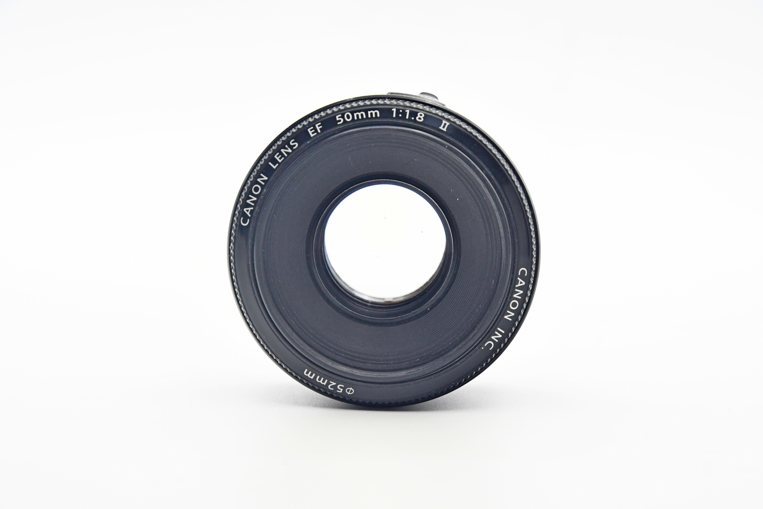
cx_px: 382
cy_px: 254
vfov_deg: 11.4
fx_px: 2543
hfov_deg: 17.1
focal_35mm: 120
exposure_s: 1/125
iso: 1250
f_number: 8
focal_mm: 80
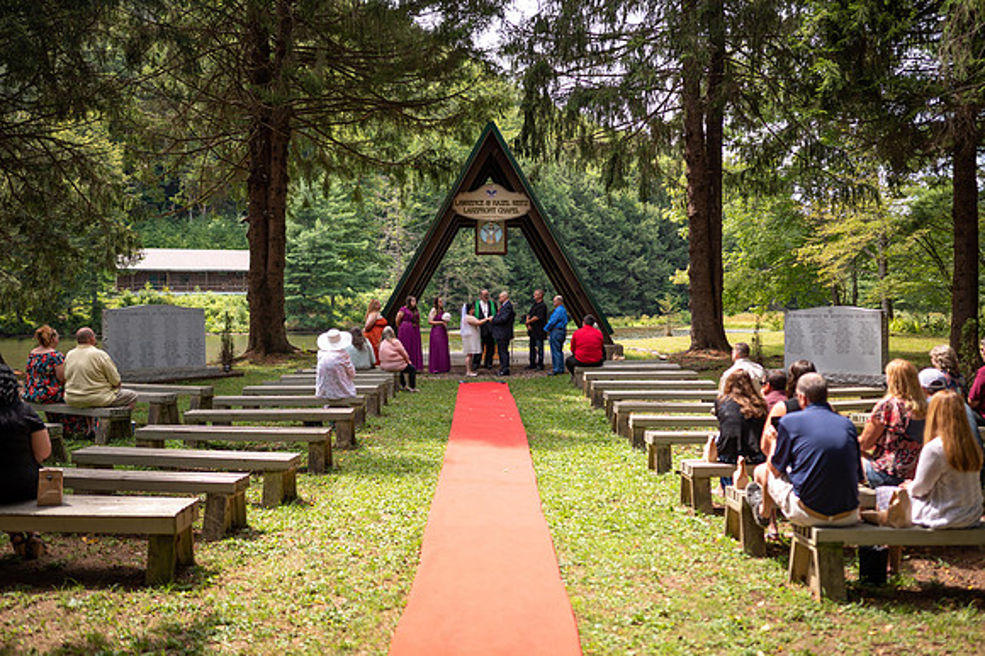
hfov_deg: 53.9
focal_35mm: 35
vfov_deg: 37.4
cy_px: 328
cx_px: 492
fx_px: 968
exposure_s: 1/1000
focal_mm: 35
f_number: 1.8
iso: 80
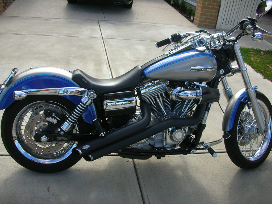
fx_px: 275
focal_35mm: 35
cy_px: 102
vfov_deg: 40.7
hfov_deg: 52.6
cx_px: 136
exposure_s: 1/86.5
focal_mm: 5.8
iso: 50
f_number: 8.5
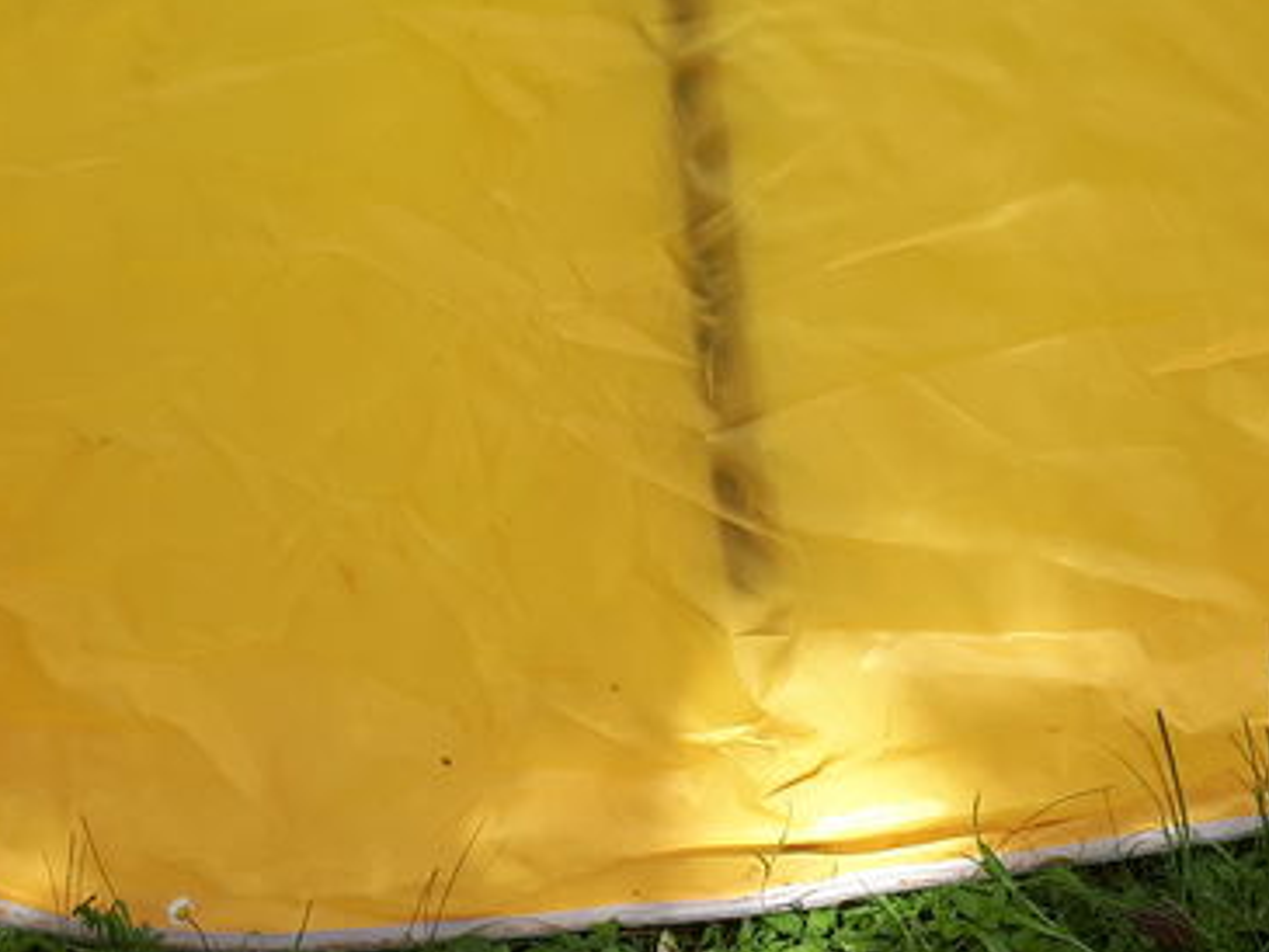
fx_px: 2714
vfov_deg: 19.3
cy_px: -21
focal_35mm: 74
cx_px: 692
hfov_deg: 26.3
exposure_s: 1/288
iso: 40
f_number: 1.9
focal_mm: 3.6
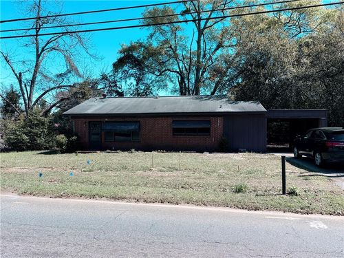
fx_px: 239
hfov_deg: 71.6
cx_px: 172
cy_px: 129
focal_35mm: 24
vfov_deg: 56.8
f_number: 1.78
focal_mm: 6.76
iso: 80
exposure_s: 1/2000
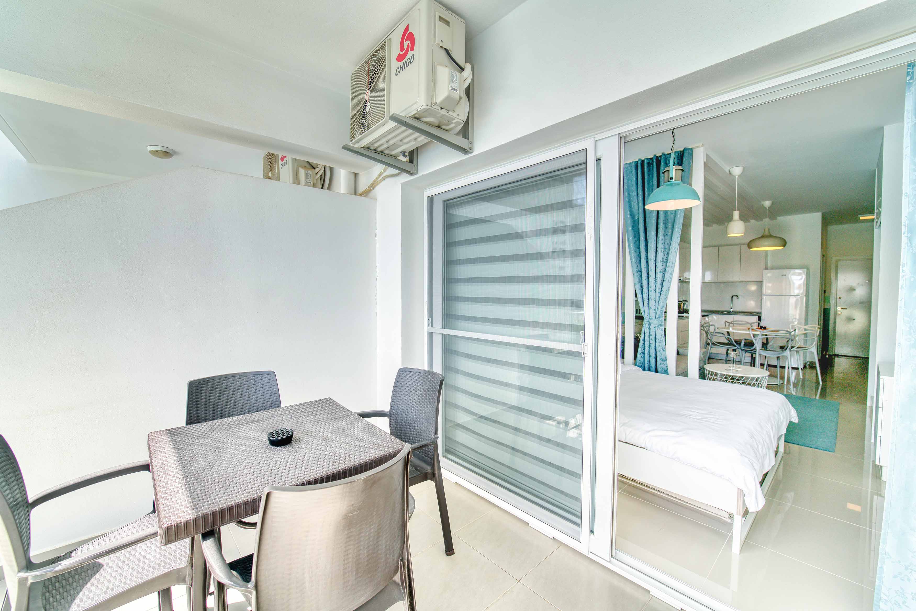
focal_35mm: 14
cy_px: 306
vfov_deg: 81.2
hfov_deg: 104.2
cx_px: 458
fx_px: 356
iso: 100
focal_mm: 14
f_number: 4.5
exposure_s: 1/250
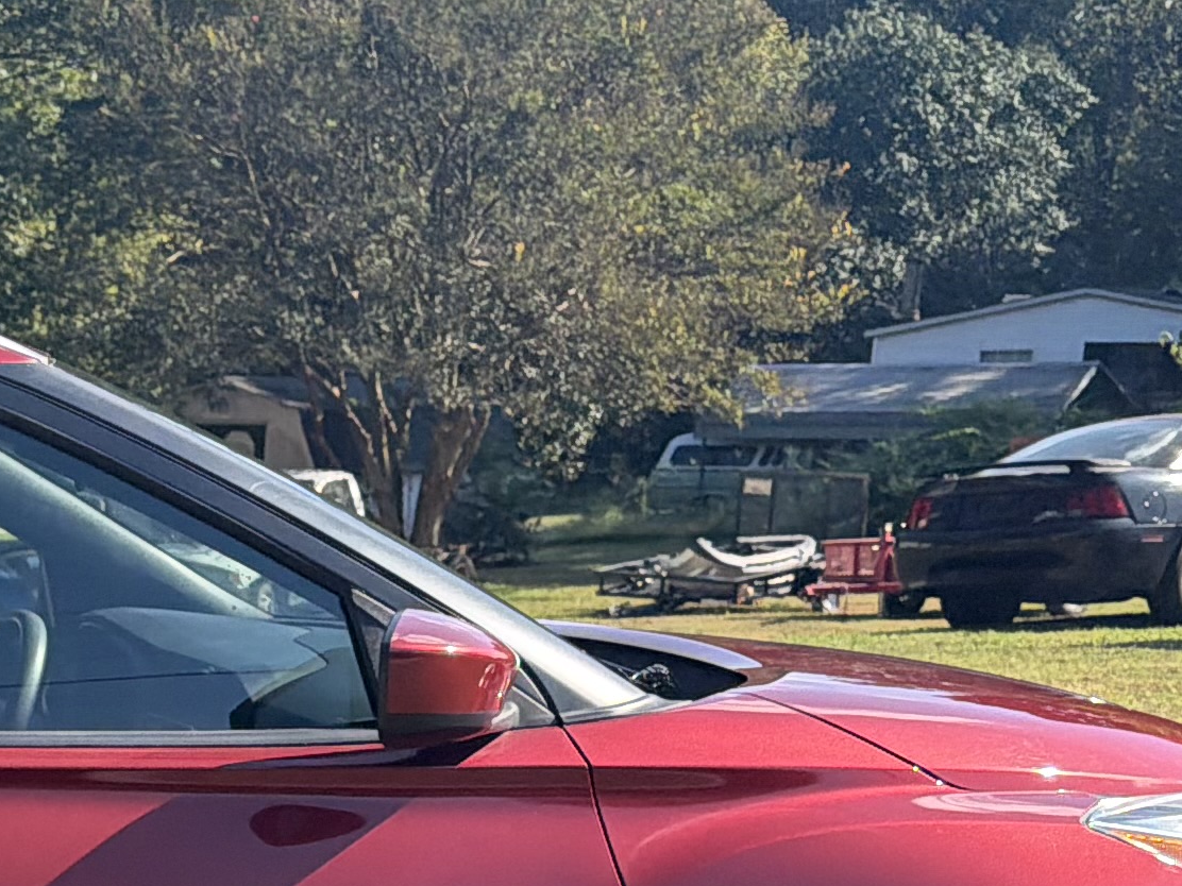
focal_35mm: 87
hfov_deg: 20.7
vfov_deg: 16.2
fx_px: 2971
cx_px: -314
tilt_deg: -17.6
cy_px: 1095
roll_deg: +0.7
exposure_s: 1/6173
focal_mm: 6.76
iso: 320
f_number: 1.78
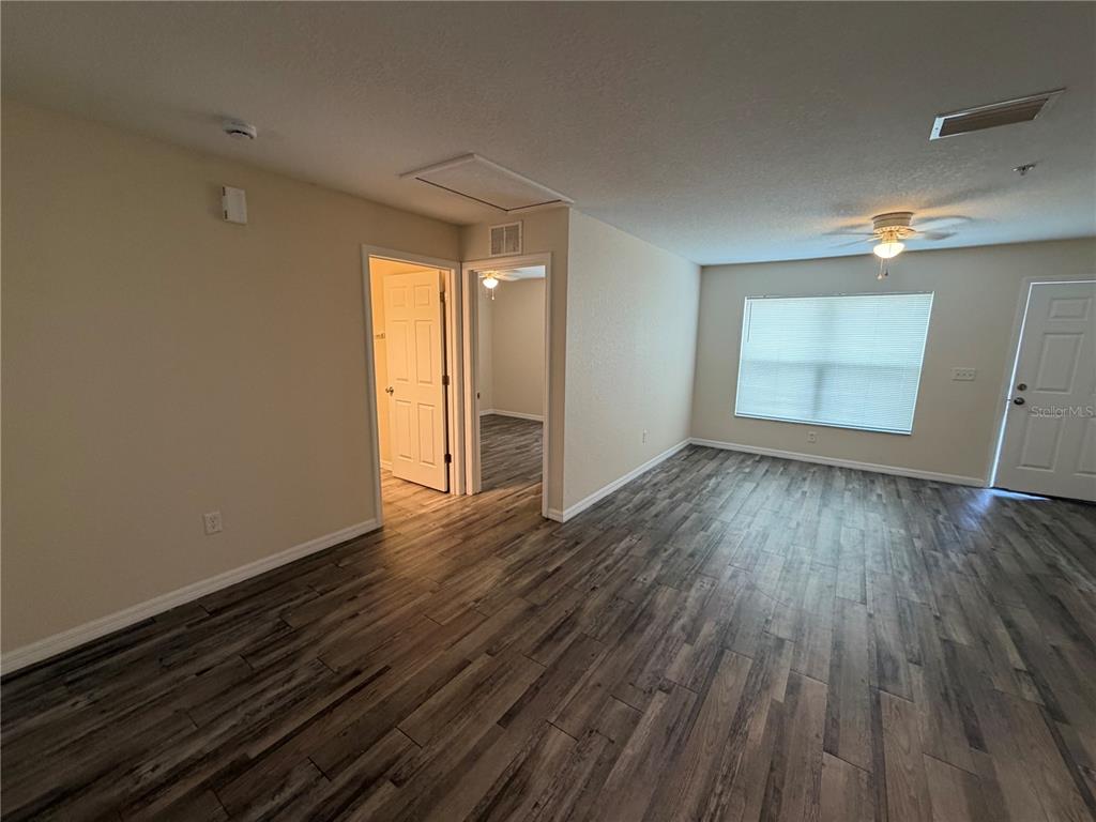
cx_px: 548
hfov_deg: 102.1
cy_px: 411
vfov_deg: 85.7
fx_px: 443
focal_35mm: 14
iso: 250
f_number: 2.2
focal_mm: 2.22
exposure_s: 1/60
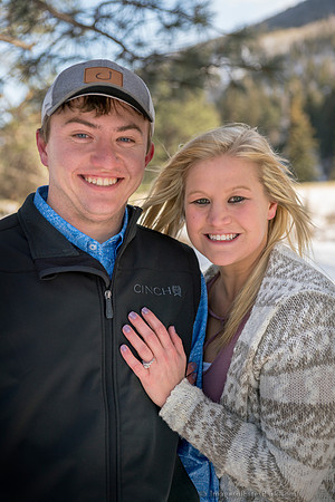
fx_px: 698
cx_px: 168
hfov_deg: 27.0
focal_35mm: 50
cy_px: 251
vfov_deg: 39.6
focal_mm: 50
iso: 250
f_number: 3.2
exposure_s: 1/500
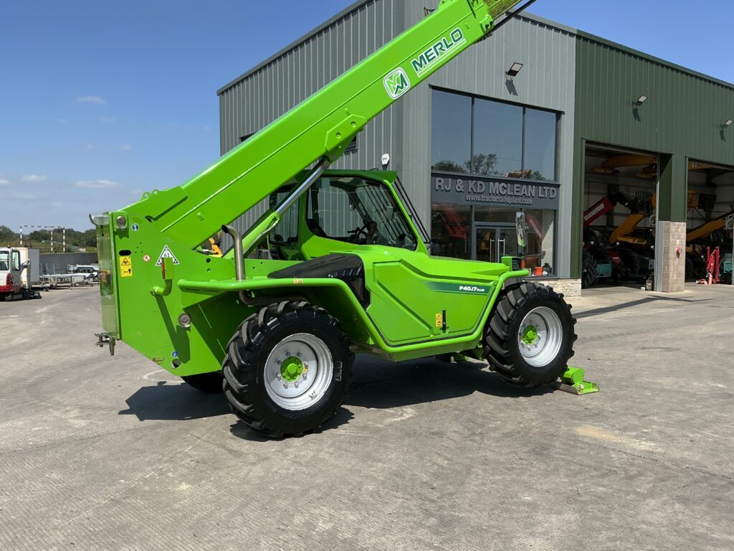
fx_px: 594
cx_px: 367
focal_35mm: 28
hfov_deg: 63.4
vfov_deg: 49.7
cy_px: 276
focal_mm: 3
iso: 25
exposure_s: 1/1984
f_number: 1.8
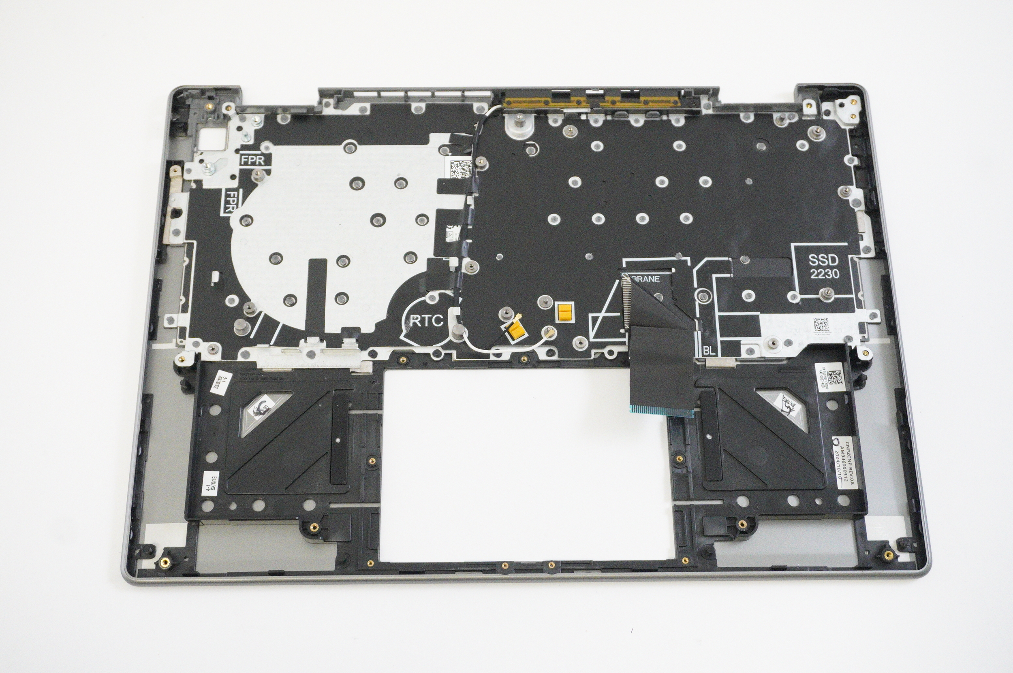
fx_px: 1181
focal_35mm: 42
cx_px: 506
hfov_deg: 46.4
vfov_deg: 31.8
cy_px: 336
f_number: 5.6
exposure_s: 1/250
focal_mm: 28
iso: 8000
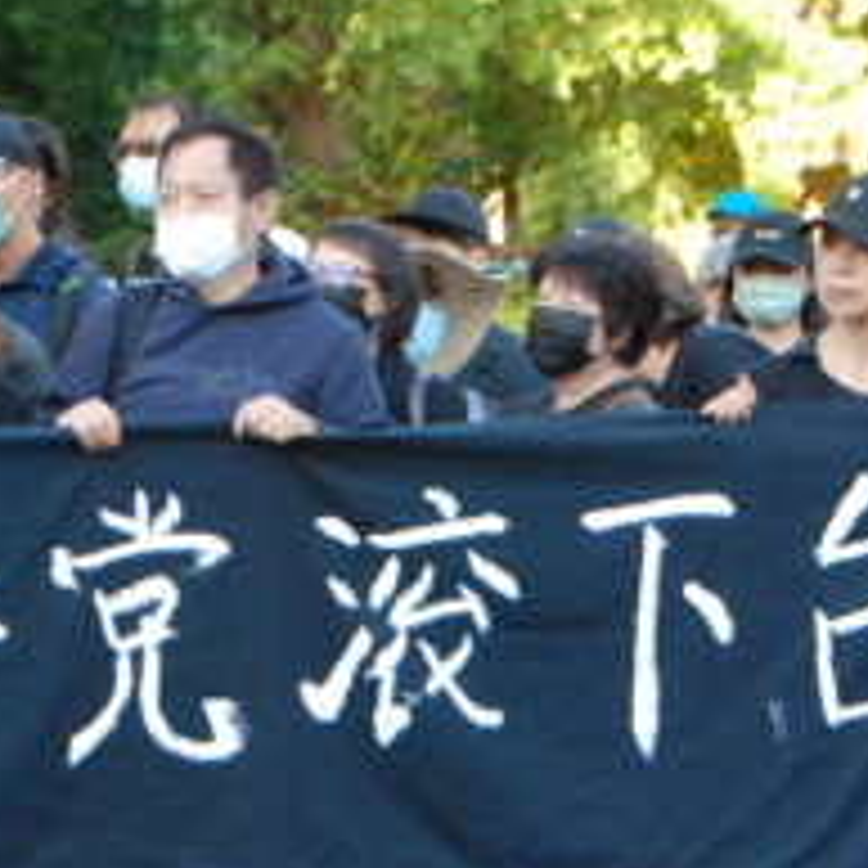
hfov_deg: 8.5
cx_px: 301
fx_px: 5844
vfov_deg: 8.5
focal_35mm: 206
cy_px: 409
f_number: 7.1
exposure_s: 1/200
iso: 1250
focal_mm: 52
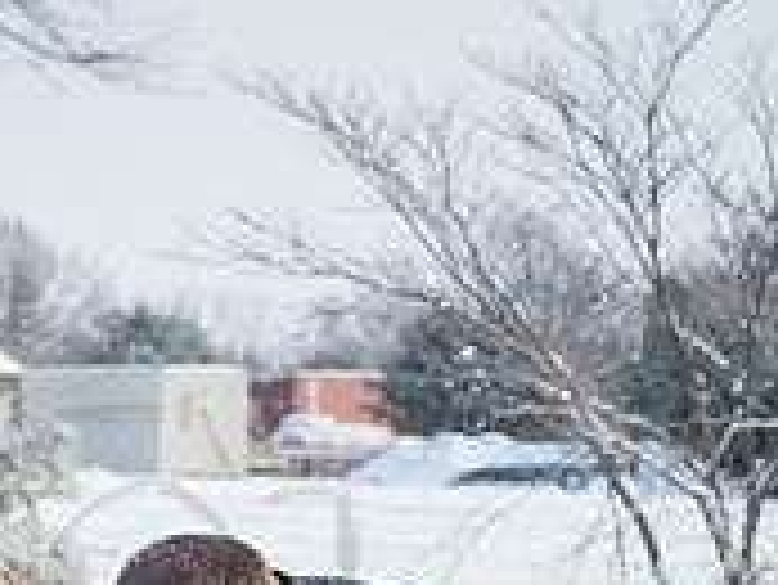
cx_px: 162
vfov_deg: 6.8
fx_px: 4836
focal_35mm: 215
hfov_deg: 9.2
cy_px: 1004
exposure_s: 1/1000
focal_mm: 86
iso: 640
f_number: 8
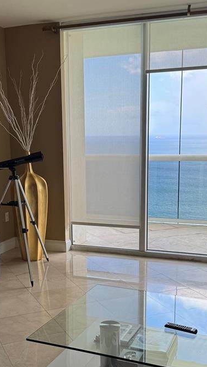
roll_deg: +0.9
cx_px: 91
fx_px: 458
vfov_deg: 43.6
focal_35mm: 47
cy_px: 214
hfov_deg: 25.4
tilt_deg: -10.2
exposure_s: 1/215
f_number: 1.78
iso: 64
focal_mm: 6.76
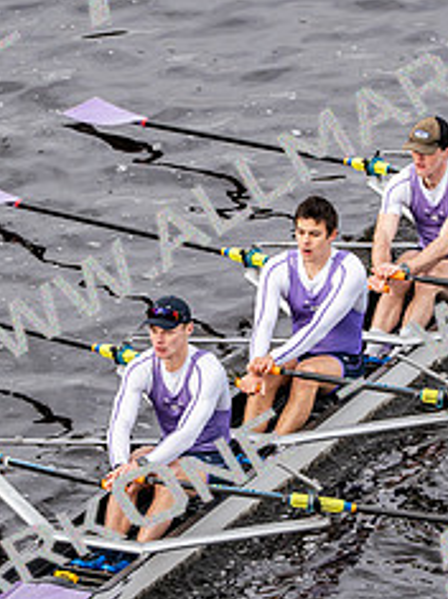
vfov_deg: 4.2
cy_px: 401
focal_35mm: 475
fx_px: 8204
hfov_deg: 3.1
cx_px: 221
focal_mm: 200
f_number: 2.8
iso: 320
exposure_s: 1/2000
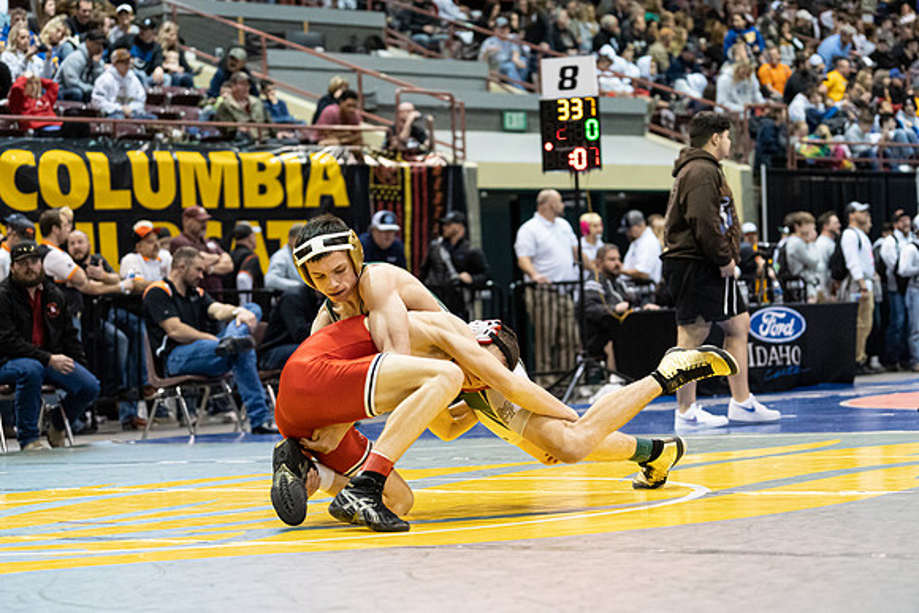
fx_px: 2604
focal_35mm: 102
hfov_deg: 20.0
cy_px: 306
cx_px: 460
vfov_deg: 13.4
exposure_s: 1/500
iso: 8000
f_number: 4
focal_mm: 102
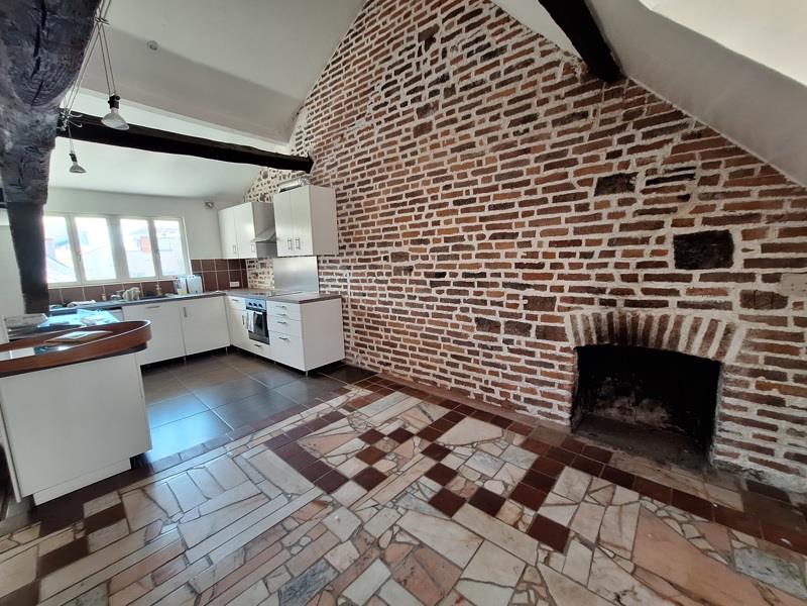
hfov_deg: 106.2
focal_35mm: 13
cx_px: 404
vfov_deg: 89.9
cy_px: 303
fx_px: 303
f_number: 2.2
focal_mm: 1.74
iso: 100
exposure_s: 1/50
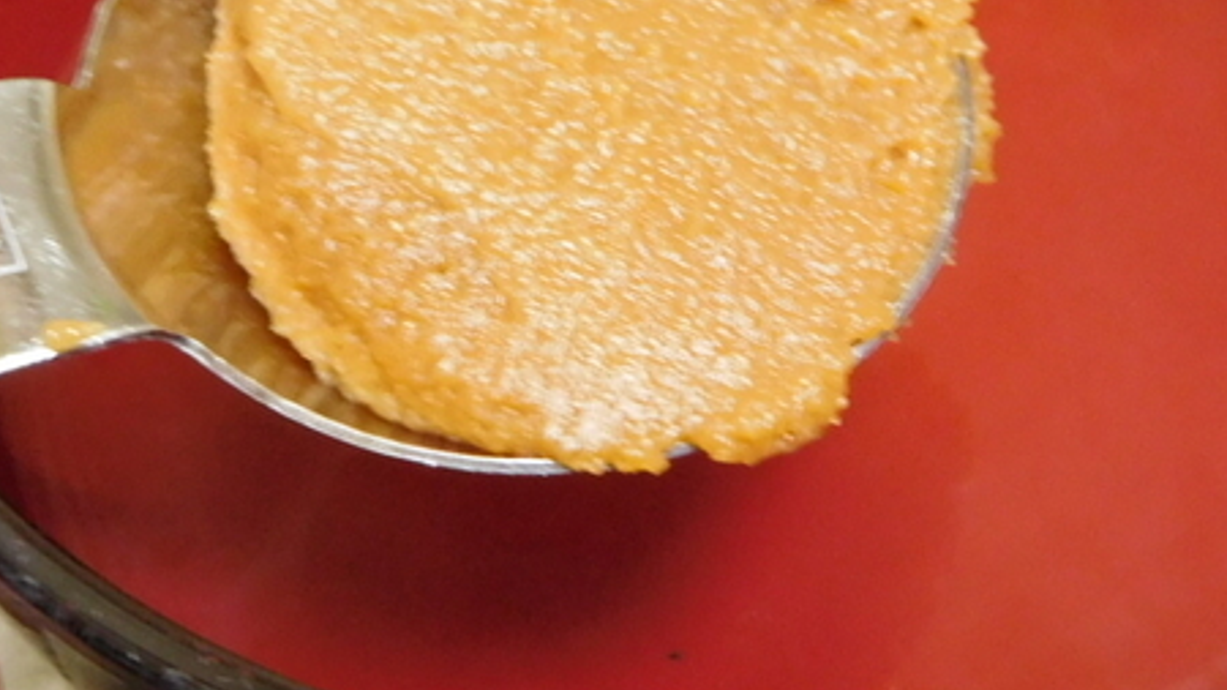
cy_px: 278
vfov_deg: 19.4
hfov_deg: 33.5
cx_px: 845
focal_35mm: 62
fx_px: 2017
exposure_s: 1/15
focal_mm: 4.5
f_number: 3.4
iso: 400
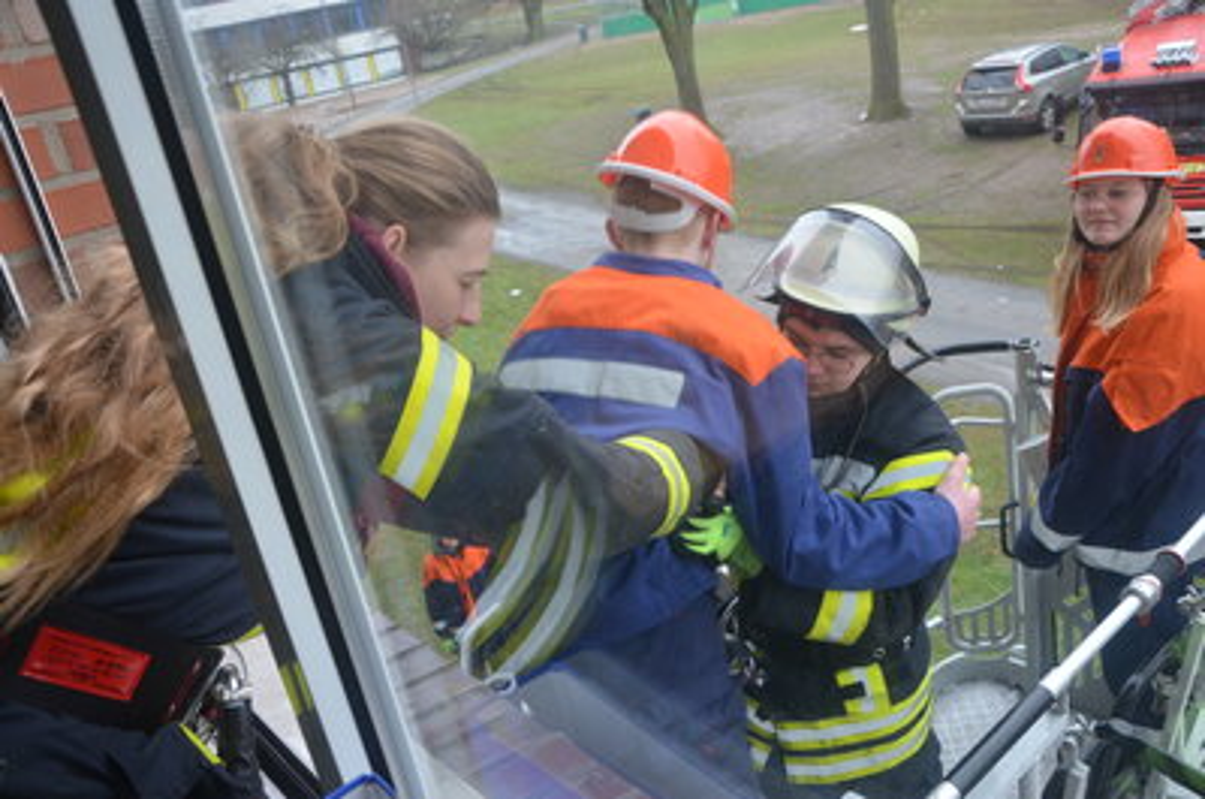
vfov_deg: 39.8
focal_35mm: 33
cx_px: 602
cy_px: 400
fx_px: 1102
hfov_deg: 57.3
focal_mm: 22
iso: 400
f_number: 5.6
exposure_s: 1/125
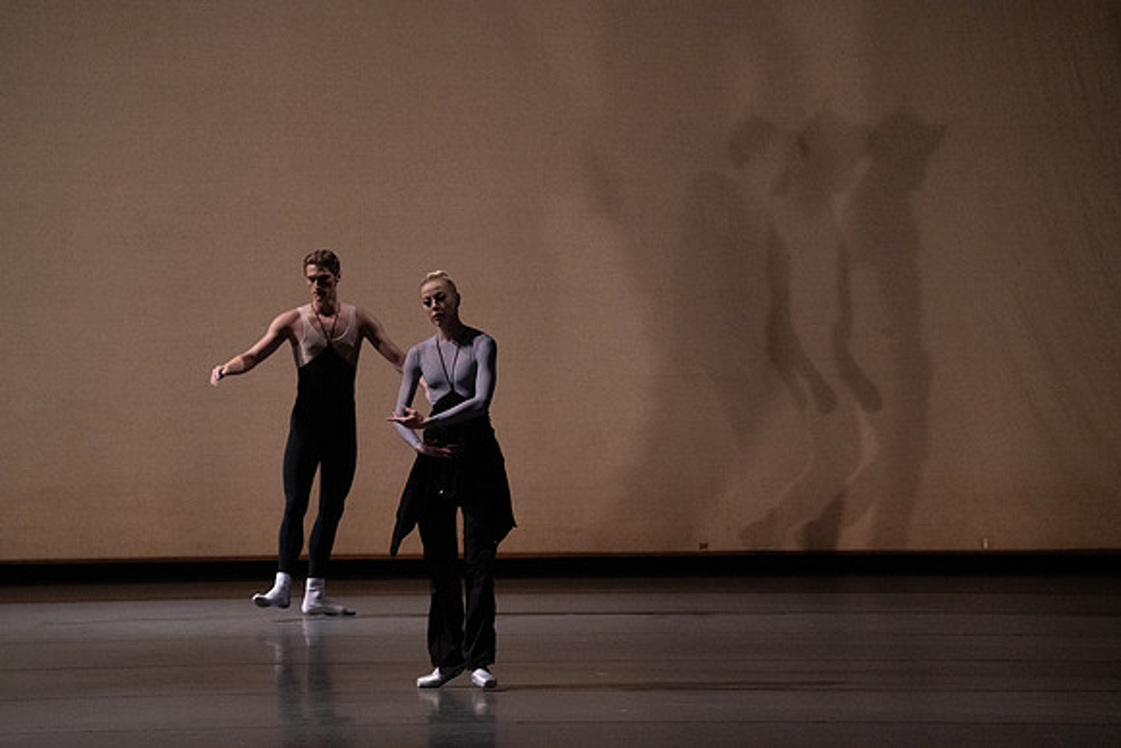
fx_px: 6136
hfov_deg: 10.4
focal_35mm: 197
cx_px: 560
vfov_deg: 7.0
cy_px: 374
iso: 12800
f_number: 6.3
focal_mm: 197
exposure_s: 1/500
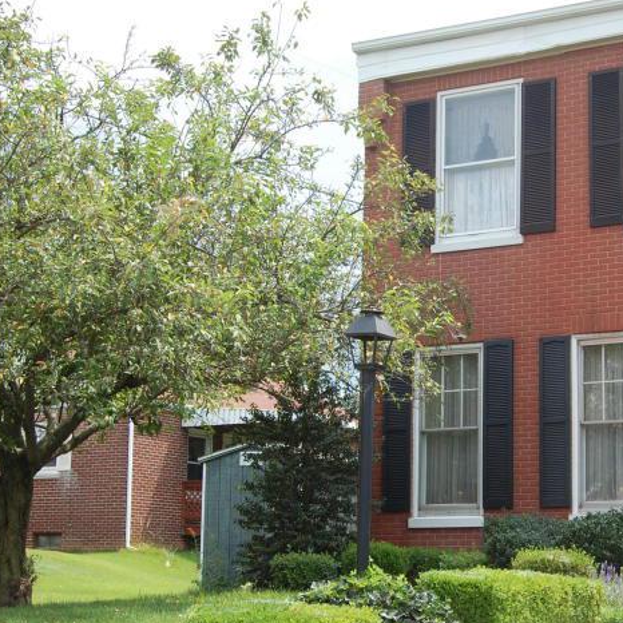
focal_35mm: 74
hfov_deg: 23.2
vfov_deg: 23.3
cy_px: 366
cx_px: 440
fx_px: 1507
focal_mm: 30
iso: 200
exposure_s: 1/200
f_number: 7.1
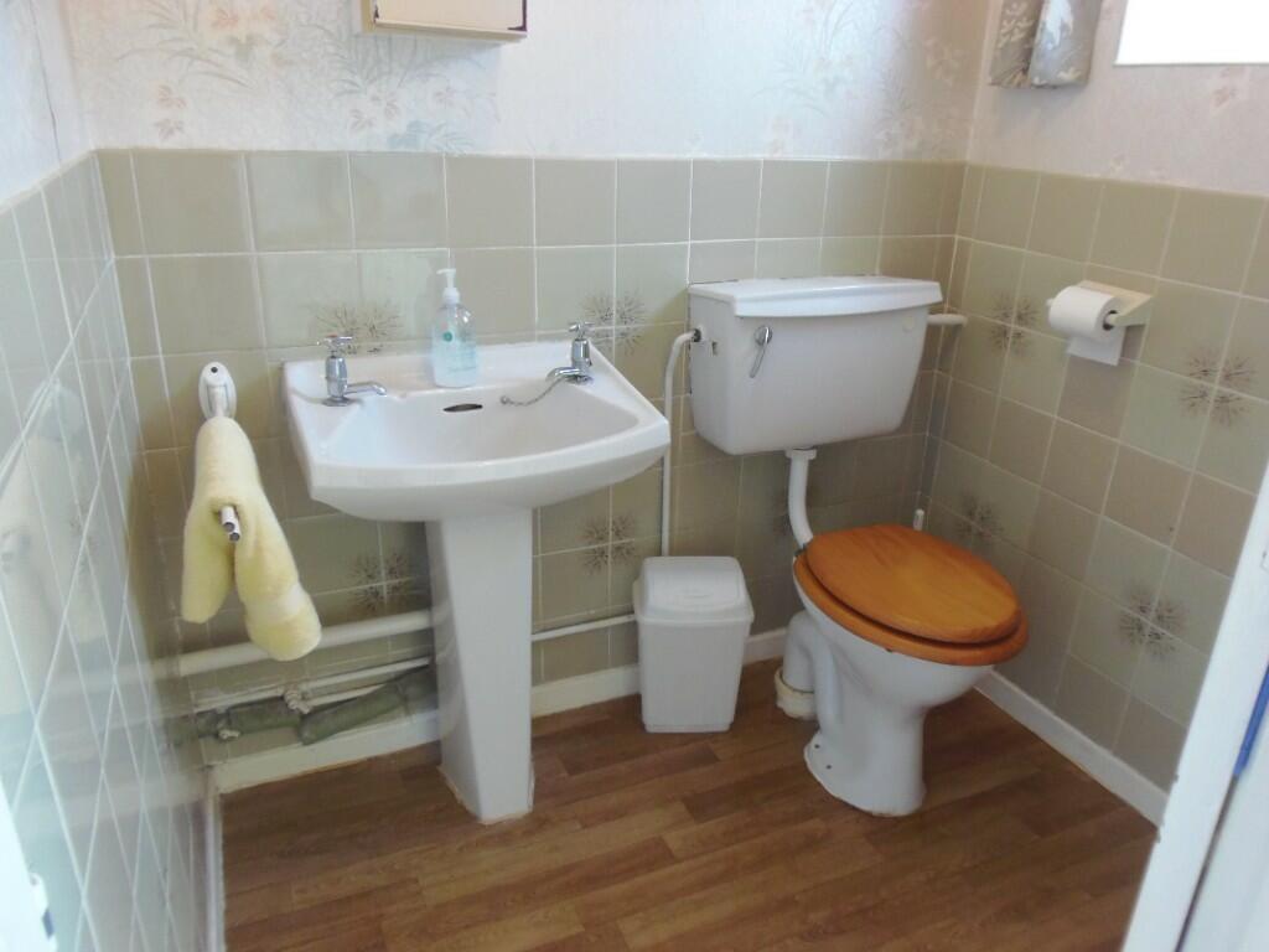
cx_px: 634
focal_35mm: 24
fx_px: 880
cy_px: 476
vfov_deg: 56.8
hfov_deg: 71.6
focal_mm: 4.3
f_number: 2.9
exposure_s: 1/13
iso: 250
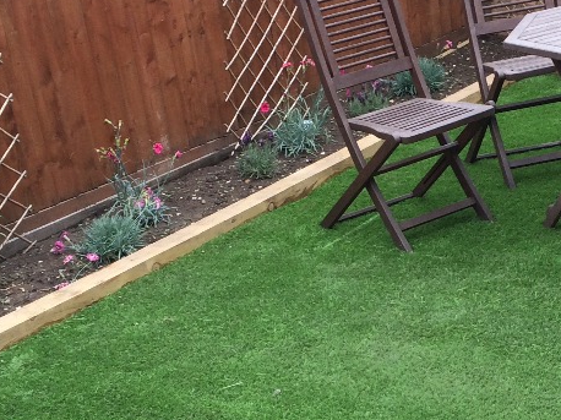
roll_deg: +6.8
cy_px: 416
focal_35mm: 76
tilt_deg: -26.0
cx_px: 435
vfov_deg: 18.9
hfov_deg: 25.3
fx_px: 1231
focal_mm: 4.15
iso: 32
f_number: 2.2
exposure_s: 1/339
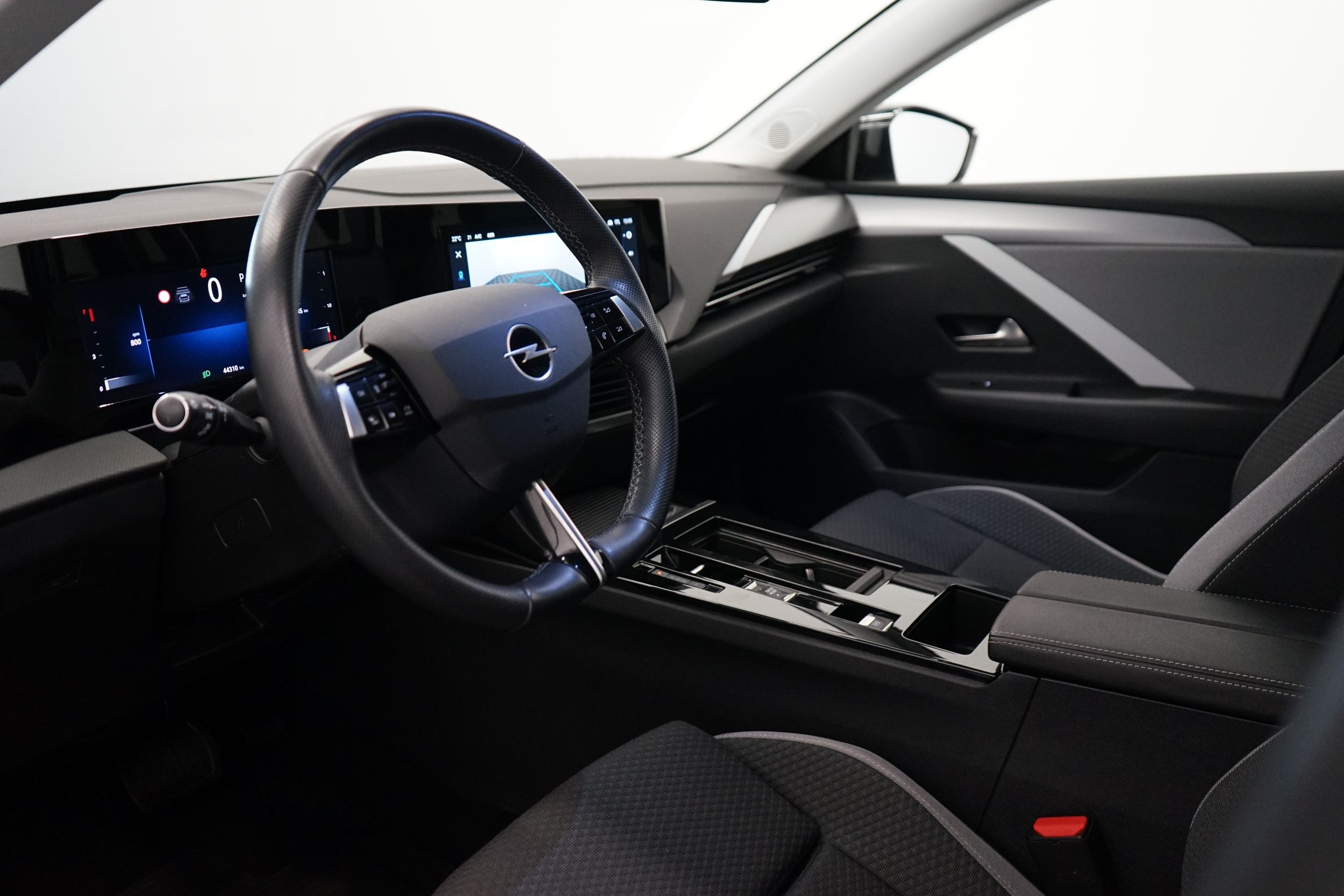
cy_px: 448
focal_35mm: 31
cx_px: 672
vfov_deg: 42.3
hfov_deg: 60.3
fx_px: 1157
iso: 3200
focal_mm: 31
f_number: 3.5
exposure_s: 1/160
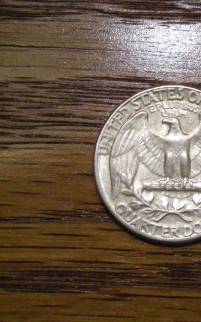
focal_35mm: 108
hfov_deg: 12.0
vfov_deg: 19.3
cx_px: 185
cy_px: 161
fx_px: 947
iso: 240
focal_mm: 12.3
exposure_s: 1/56.6
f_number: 3.9
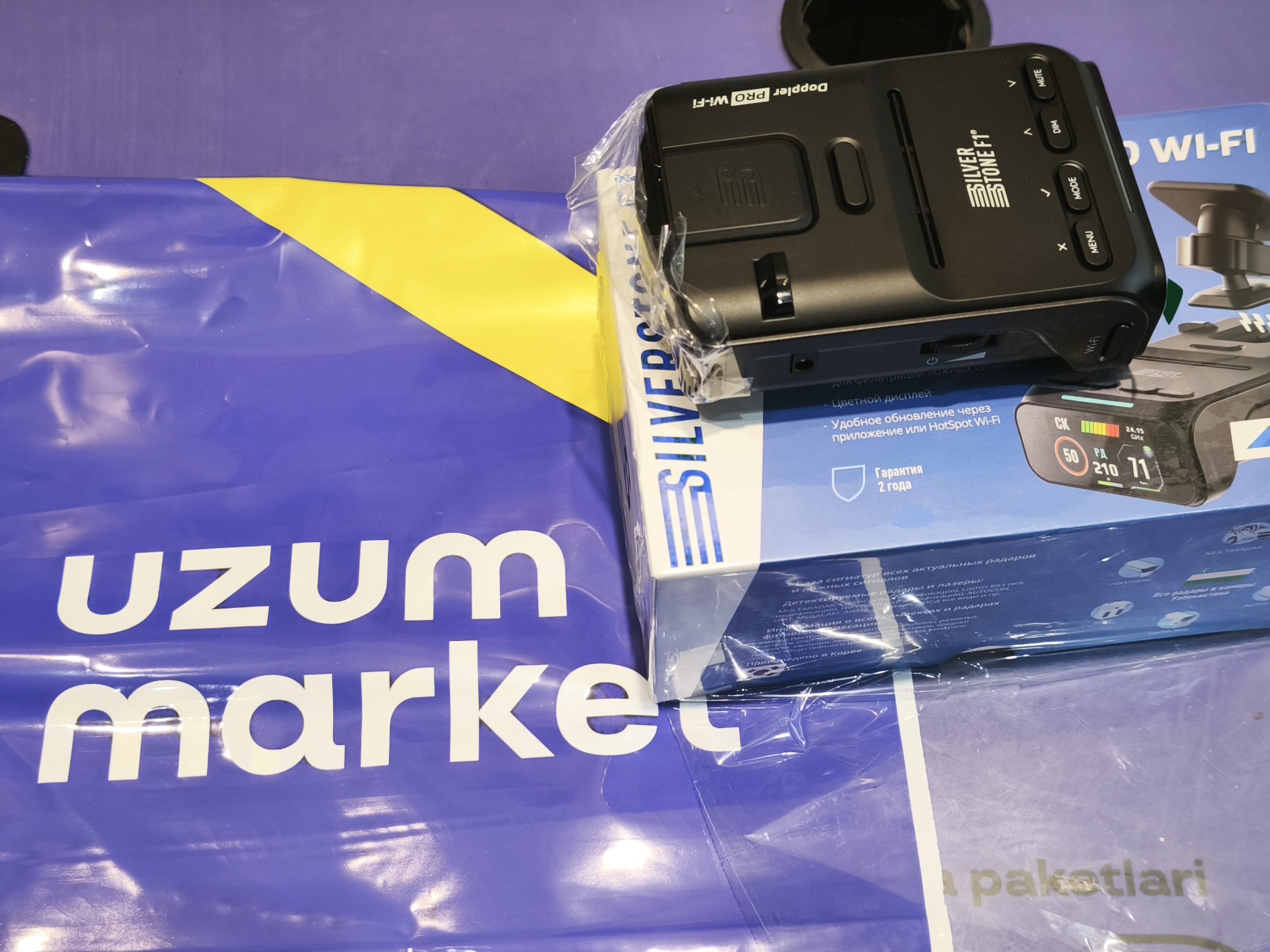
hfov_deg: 47.9
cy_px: 590
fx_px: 1431
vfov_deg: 36.6
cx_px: 642
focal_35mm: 39
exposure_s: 1/111
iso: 80
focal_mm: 5.35
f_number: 1.7
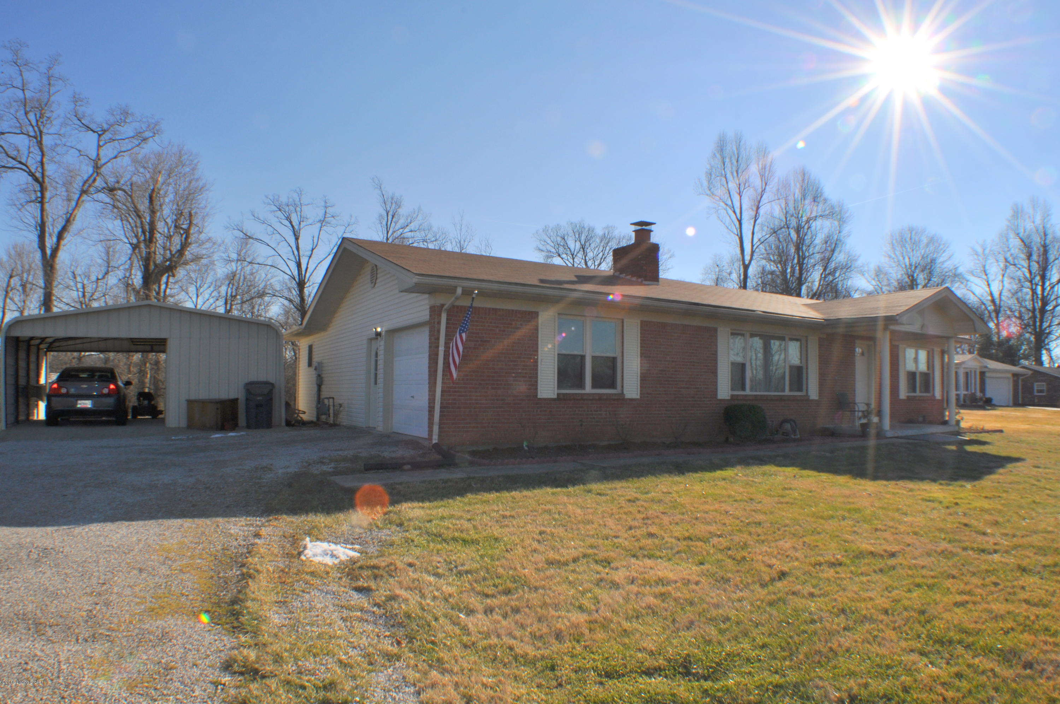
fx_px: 794
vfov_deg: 47.8
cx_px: 530
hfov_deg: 67.4
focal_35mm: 27
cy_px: 352
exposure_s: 1/200
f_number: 22
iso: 200
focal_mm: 18
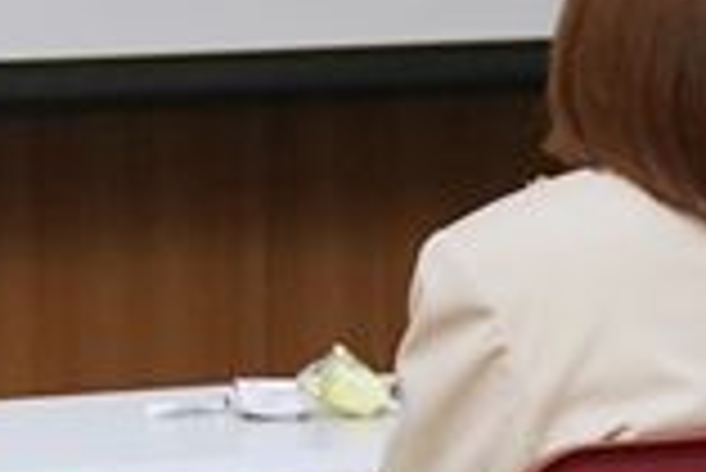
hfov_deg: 6.0
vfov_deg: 4.1
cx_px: -962
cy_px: -683
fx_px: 6438
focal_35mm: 328
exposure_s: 1/125
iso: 400
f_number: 6.3
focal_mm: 43
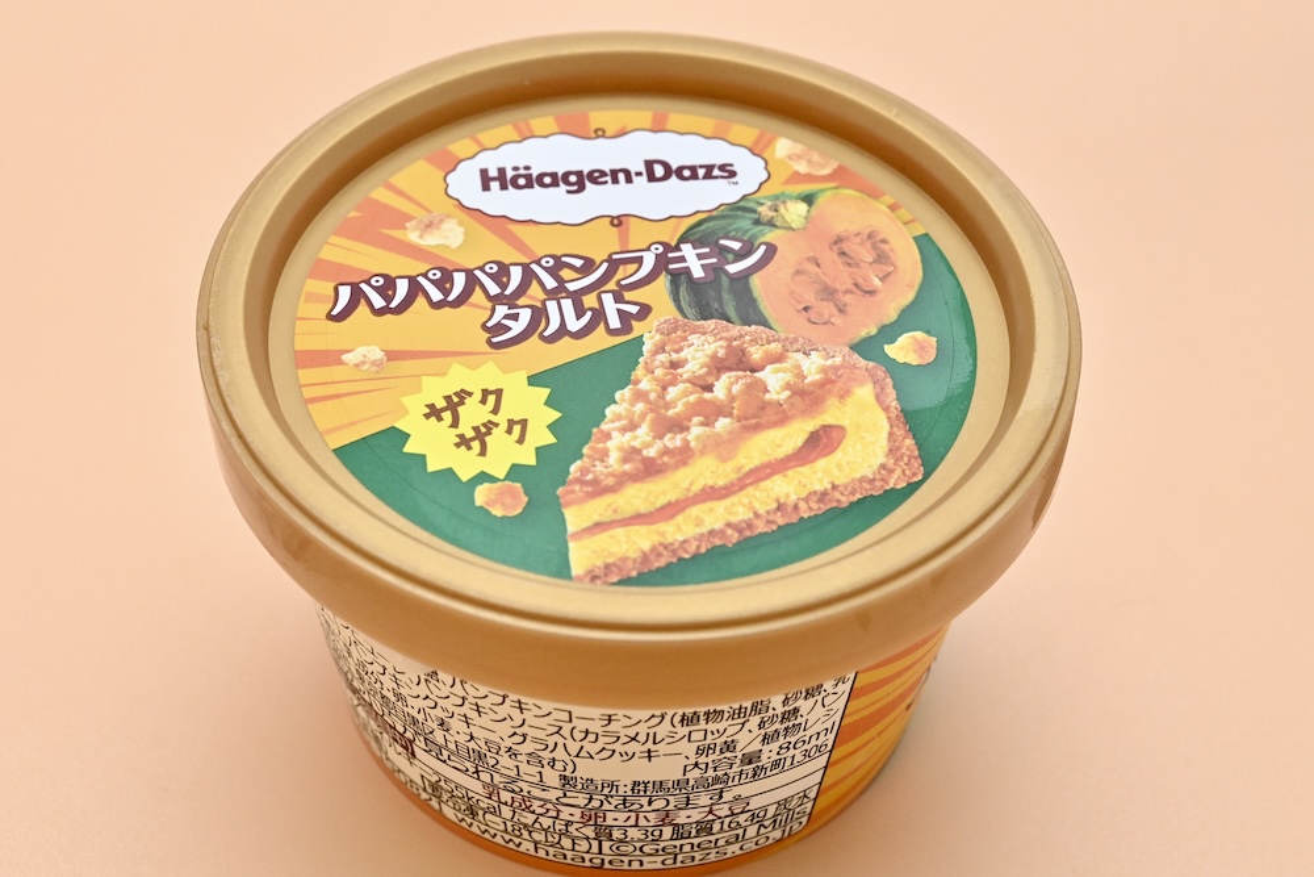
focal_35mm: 60
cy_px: 438
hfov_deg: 33.4
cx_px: 657
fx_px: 2190
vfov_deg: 22.6
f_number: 16
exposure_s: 1/200
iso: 6400
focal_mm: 60
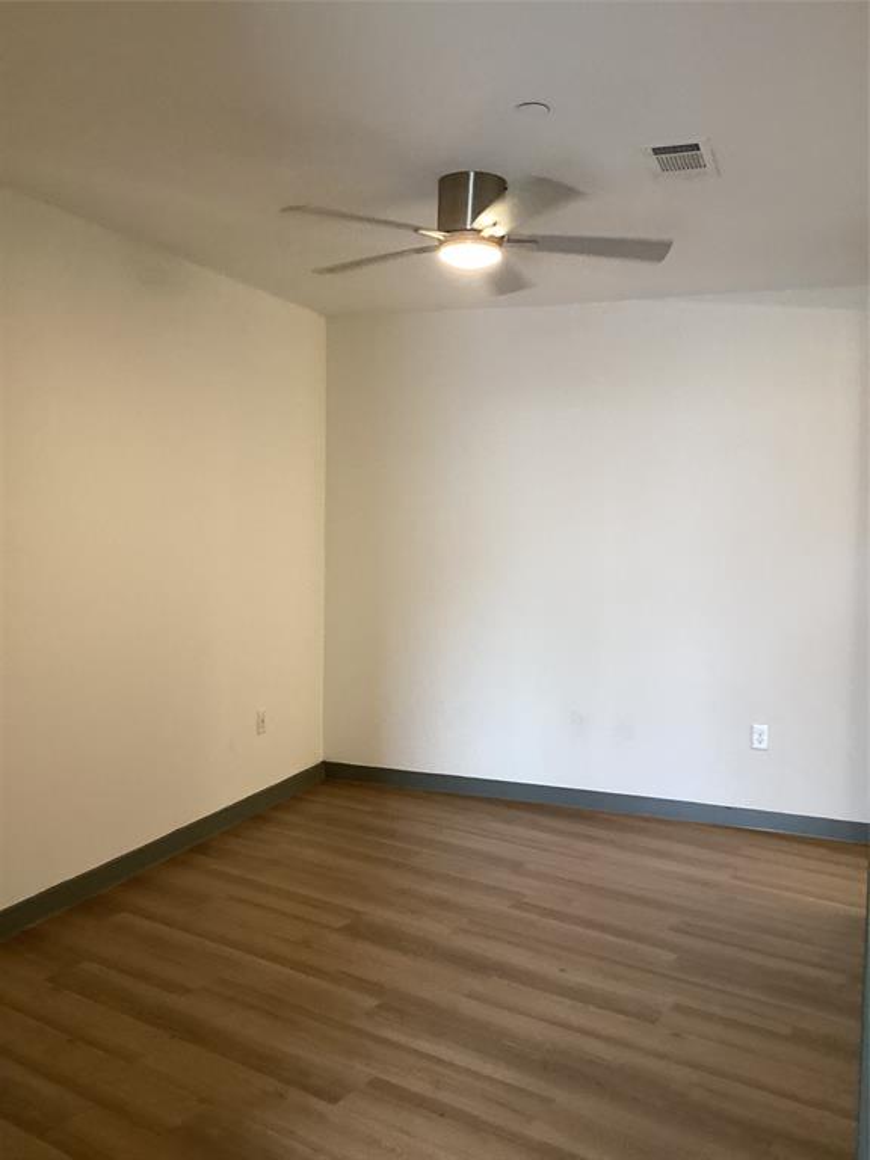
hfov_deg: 45.4
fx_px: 1039
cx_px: 435
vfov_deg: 58.4
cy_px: 580
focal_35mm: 31
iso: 200
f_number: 2.4
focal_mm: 3.3
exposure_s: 1/60
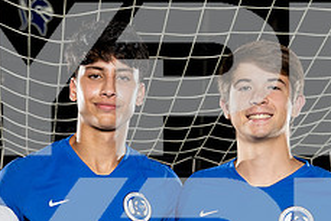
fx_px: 957
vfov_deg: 12.9
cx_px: 93
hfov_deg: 19.5
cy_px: 255
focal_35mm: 104
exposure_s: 1/125
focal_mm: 41
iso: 400
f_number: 4
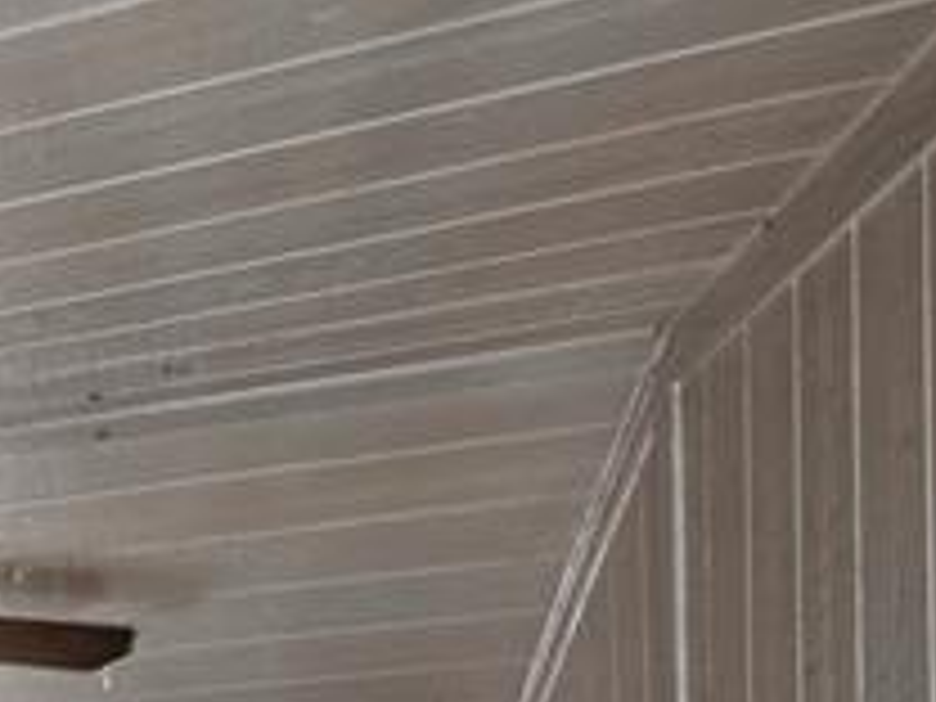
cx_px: -724
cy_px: 1143
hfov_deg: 21.1
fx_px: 1731
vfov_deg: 19.1
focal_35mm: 64
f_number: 1.9
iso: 160
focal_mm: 2.2
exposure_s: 1/60
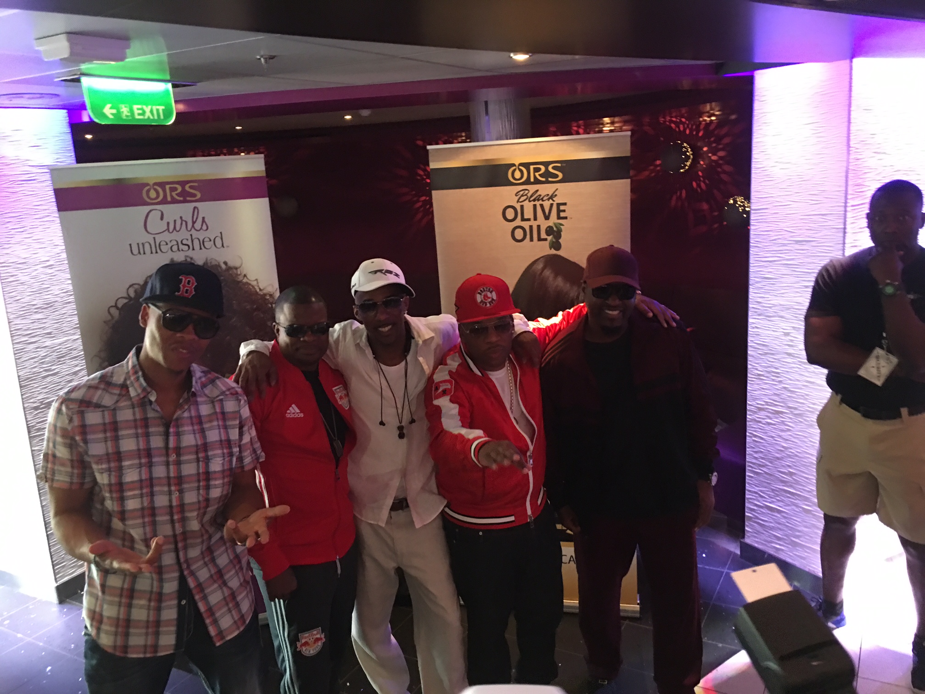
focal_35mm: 29
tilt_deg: -10.4
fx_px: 775
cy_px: 347
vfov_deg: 48.2
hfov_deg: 61.7
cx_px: 462
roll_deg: +3.1
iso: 50
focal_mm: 4.15
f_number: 2.2
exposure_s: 1/4
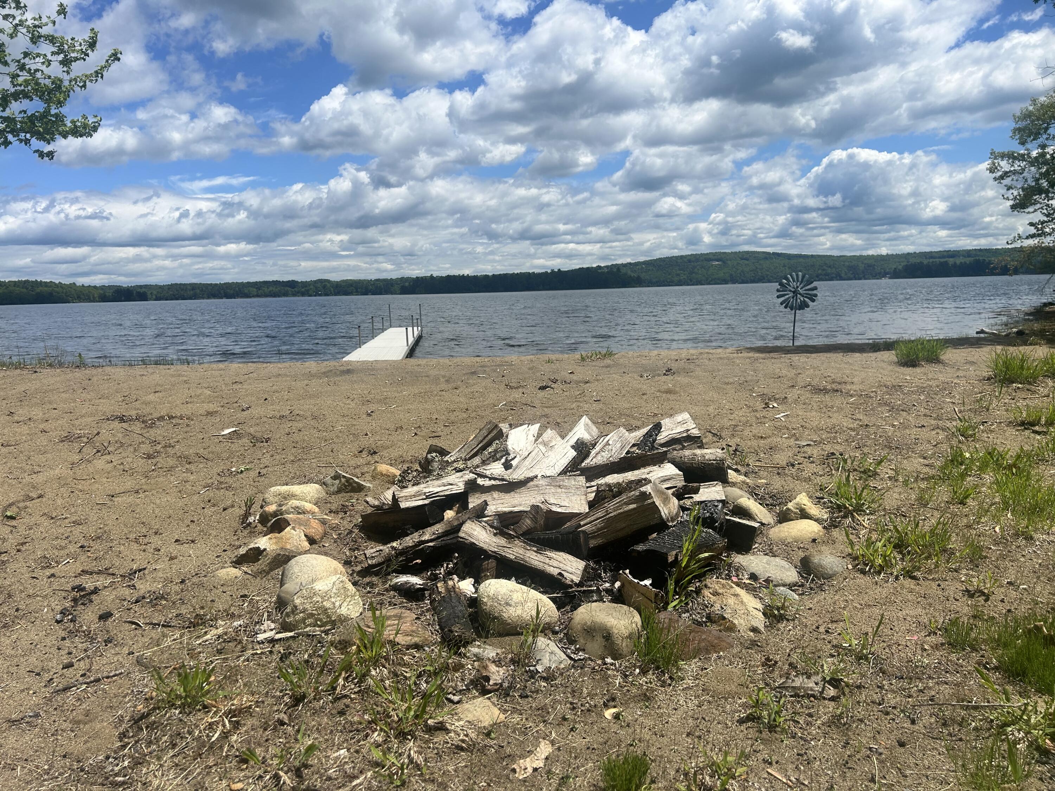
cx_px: 528
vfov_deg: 53.1
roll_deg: +1.6
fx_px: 792
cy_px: 396
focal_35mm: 26
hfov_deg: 67.3
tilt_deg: -8.0
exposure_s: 1/6211
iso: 50
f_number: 1.5
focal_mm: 5.7
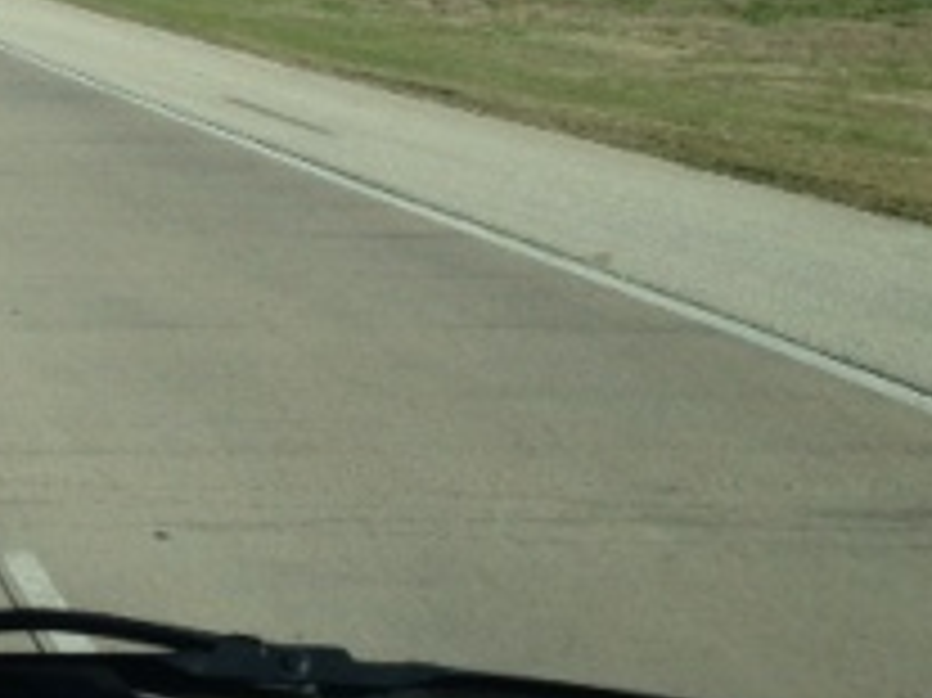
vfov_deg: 13.9
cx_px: -194
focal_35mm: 102
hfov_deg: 18.3
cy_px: -203
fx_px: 2745
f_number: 2.4
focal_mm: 4.13
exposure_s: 1/1261
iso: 50
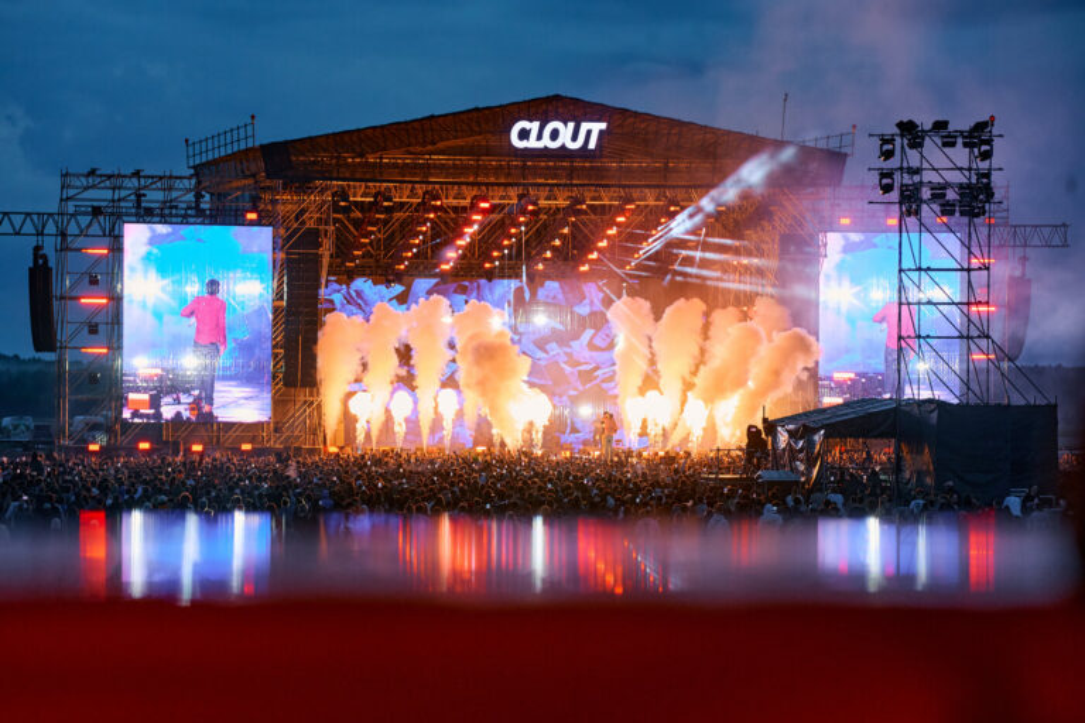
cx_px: 542
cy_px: 362
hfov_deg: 12.1
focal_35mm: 170
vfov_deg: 8.1
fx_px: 5123
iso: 1600
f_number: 6.3
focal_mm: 170
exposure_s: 1/160
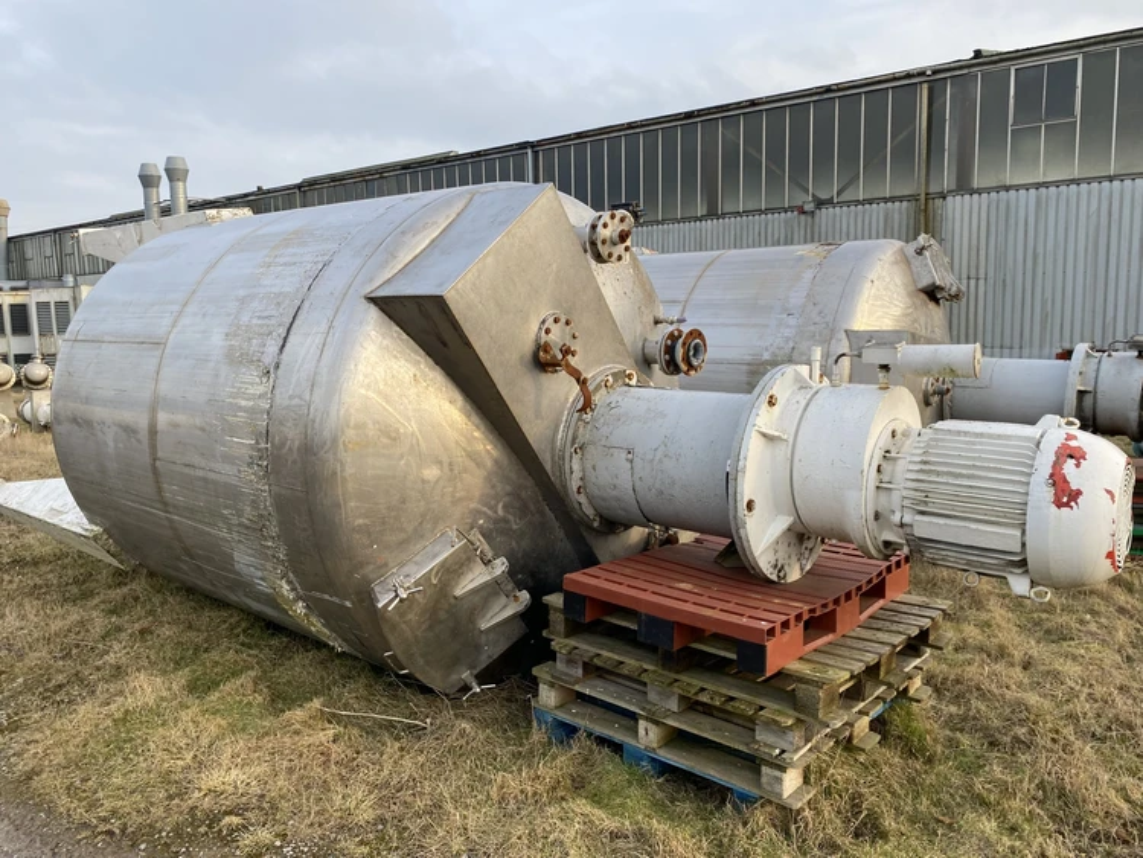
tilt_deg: -7.0
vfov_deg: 53.1
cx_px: 572
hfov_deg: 67.3
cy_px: 429
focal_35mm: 26
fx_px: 859
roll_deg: +1.4
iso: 32
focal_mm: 4.25
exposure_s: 1/412
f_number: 1.8
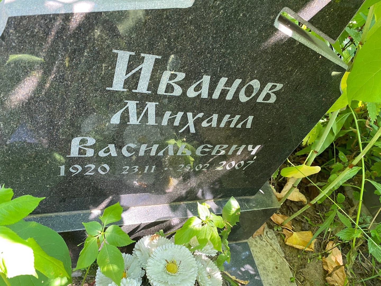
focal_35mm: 26
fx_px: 286
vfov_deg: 53.1
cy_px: 143
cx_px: 190
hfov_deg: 67.3
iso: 125
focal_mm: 4.25
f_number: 1.8
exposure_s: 1/77
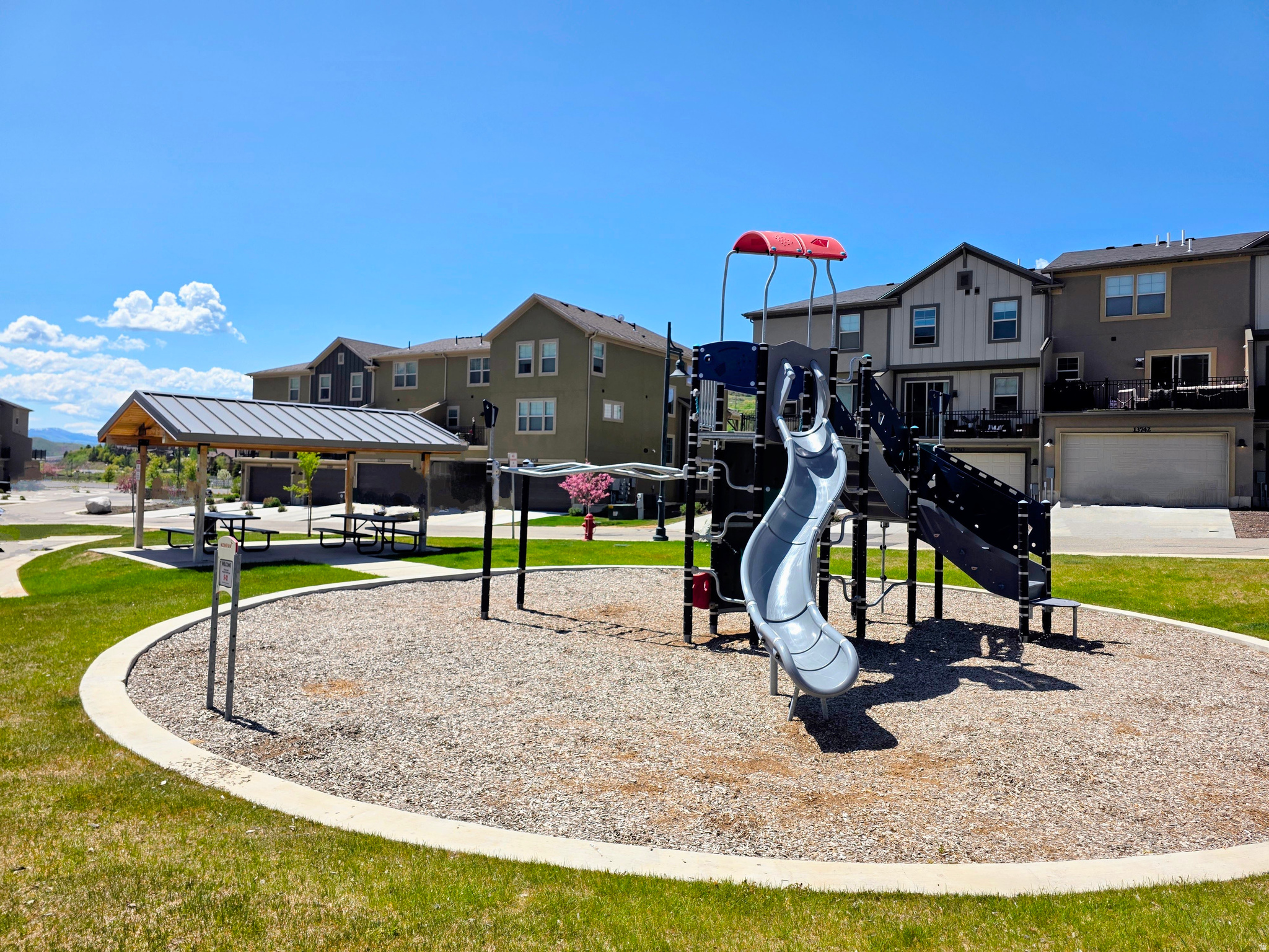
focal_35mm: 23
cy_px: 476
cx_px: 634
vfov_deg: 58.9
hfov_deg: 73.9
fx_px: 843
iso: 80
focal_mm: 6.3
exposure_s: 1/7061
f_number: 1.7
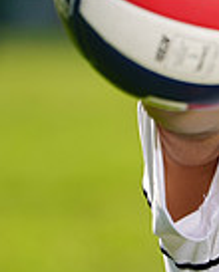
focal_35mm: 1407
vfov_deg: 1.4
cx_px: 379
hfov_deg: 1.1
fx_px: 11374
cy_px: -68
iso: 64
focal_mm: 355
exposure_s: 1/200
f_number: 7.1
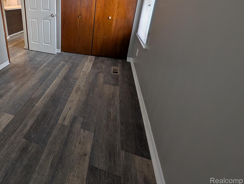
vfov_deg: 67.6
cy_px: 48
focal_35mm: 18
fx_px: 127
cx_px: 62
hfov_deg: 81.2
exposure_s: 1/60
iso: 54
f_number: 1.7
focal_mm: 2.02
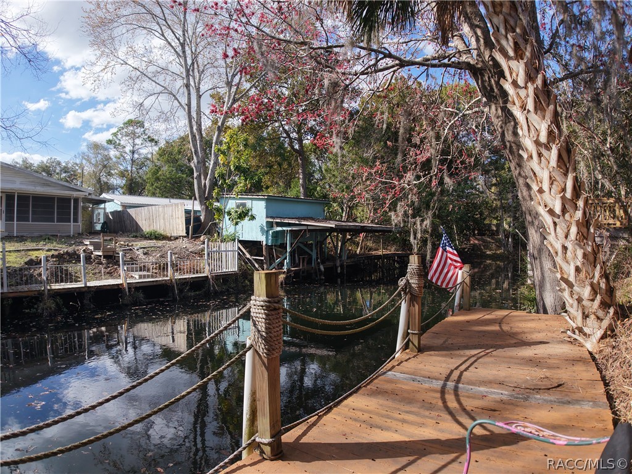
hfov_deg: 71.6
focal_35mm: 24
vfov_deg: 56.8
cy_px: 237
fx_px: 438
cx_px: 316
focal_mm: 6.48
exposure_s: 1/1250
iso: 100
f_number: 1.8
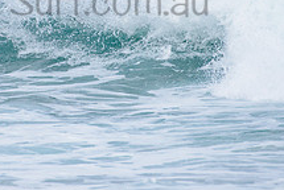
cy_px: -15
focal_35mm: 1346
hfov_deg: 1.5
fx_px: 10633
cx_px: 69
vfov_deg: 1.0
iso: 250
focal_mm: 500
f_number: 5.6
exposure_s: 1/2000
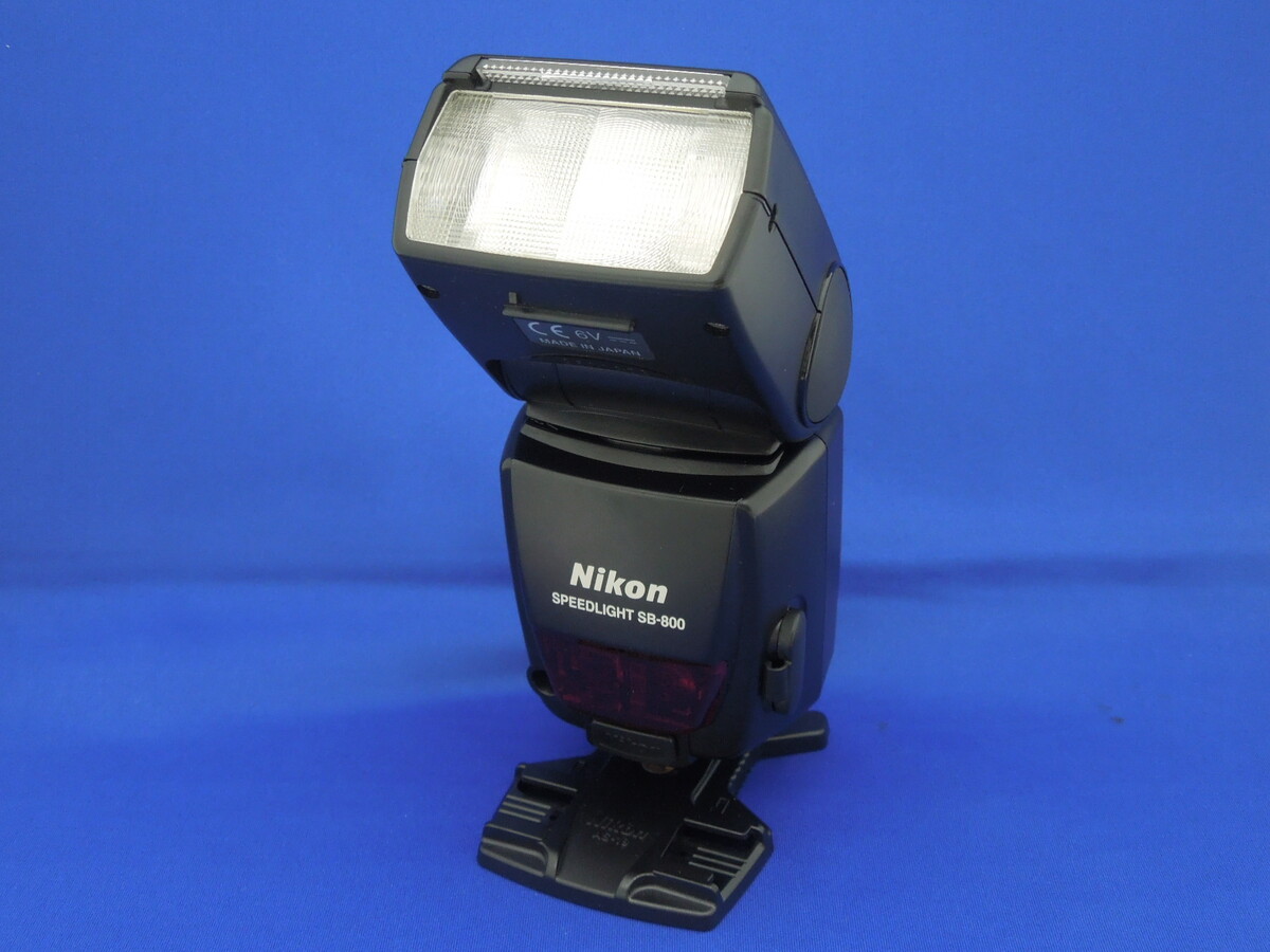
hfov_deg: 47.9
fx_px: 1431
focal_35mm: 39
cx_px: 635
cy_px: 476
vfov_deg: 36.8
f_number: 3.8
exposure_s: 1/30
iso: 400
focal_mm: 7
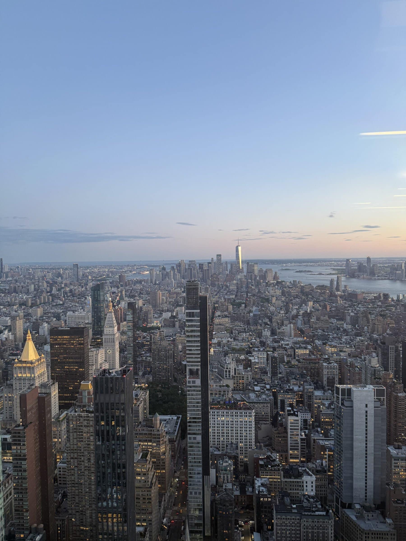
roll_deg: +0.7
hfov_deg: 56.8
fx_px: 375
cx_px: 203
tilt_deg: -1.4
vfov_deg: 71.6
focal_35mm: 24
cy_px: 270
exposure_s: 1/85
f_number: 1.78
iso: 200
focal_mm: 6.76
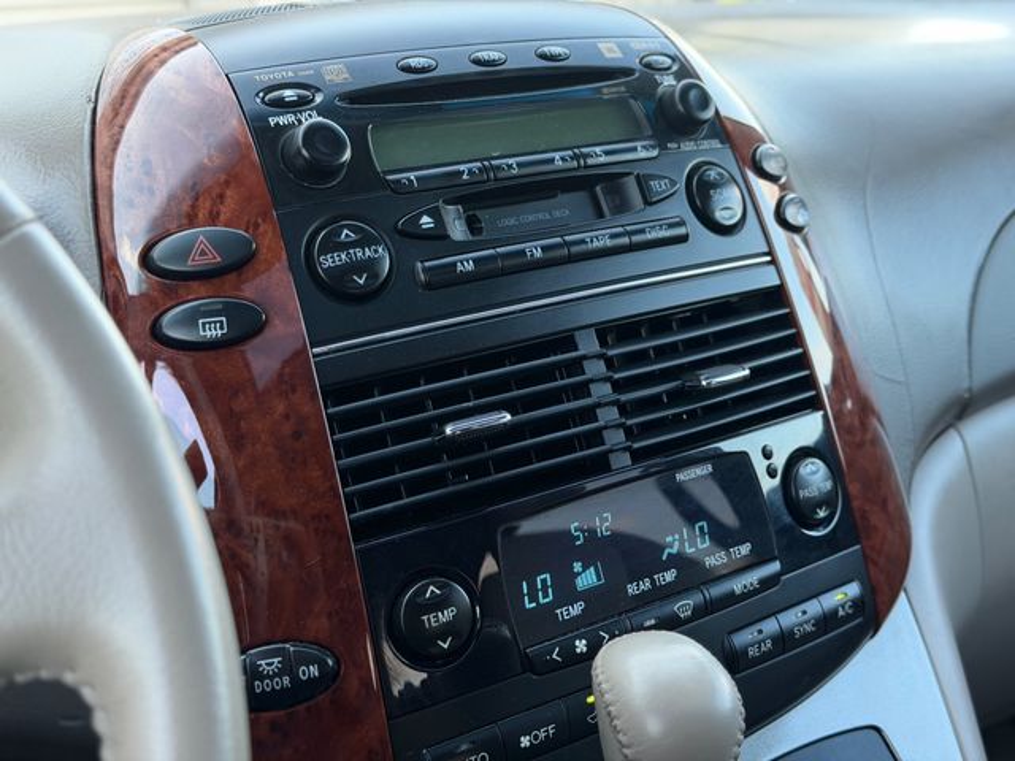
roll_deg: +1.3
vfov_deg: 30.3
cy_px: 380
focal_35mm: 48
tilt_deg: -17.0
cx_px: 508
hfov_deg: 39.7
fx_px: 1407
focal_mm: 6.76
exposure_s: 1/101
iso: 200
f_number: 1.78
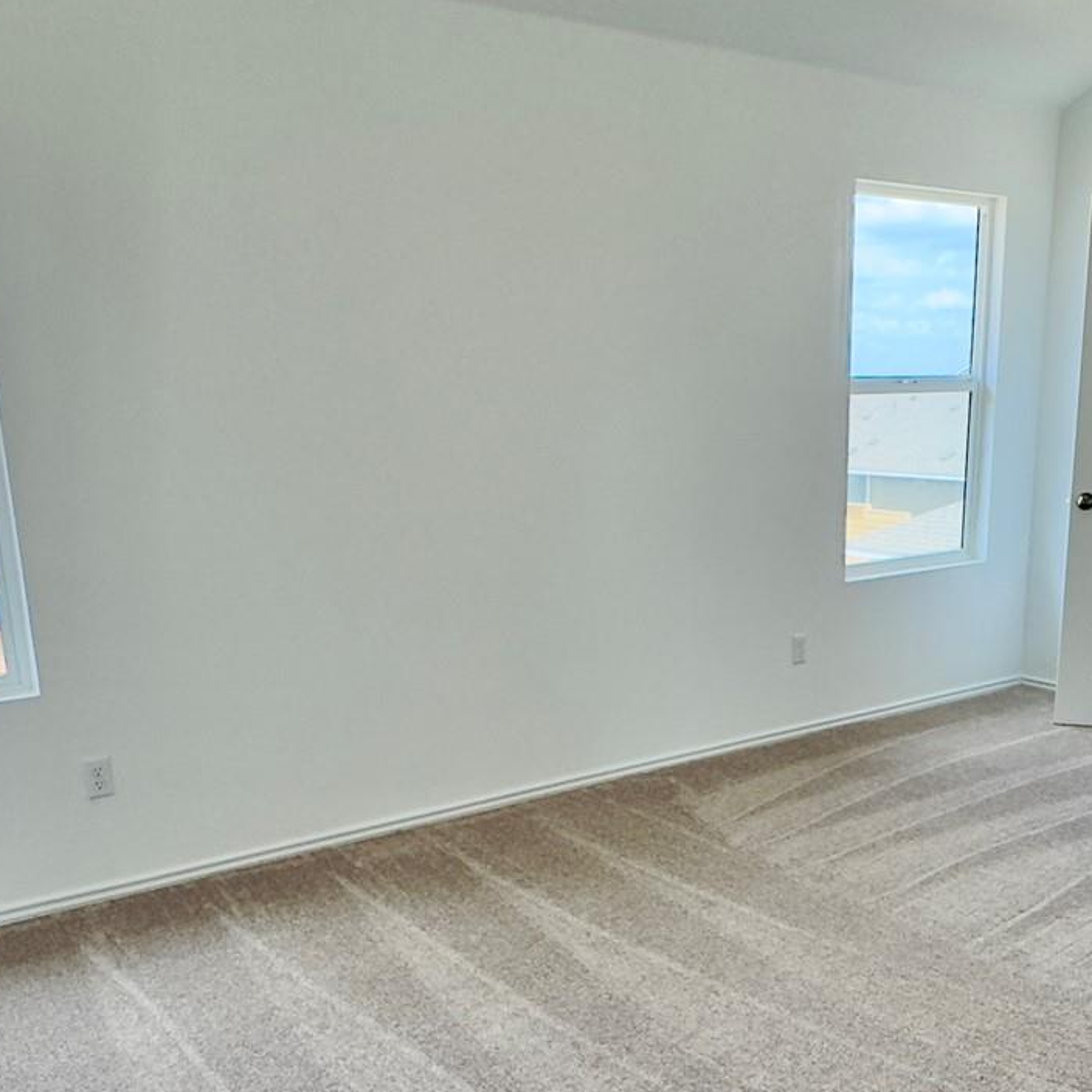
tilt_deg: -15.7
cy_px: 755
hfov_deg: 45.8
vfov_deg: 45.1
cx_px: 648
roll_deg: +0.6
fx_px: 1285
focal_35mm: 36
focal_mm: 2.22
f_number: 2.2
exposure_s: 1/120
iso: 64
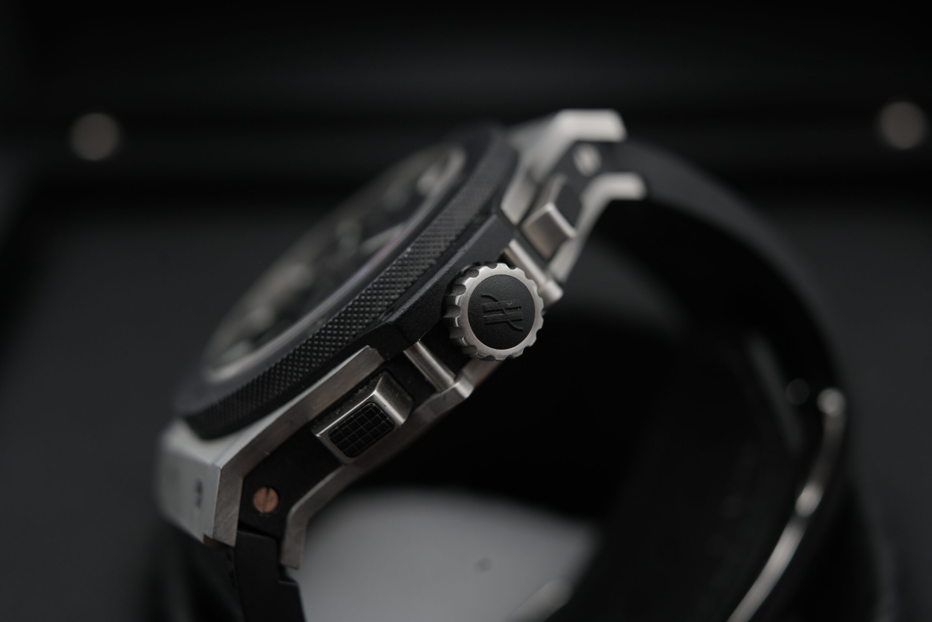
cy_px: 311
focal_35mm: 35
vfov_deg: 37.9
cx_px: 466
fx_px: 906
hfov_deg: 54.4
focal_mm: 35
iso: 400
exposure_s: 1/250
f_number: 5
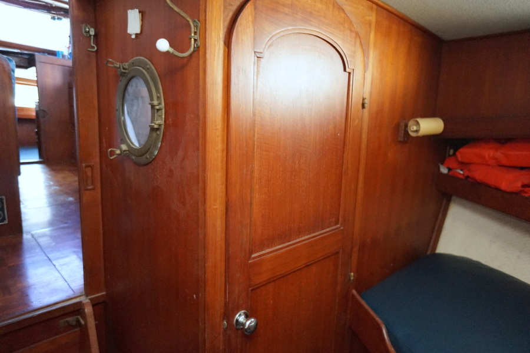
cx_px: 265
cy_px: 176
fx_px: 353
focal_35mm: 24
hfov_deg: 73.8
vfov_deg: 53.1
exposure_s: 1/160
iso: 3200
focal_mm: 16
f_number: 2.8
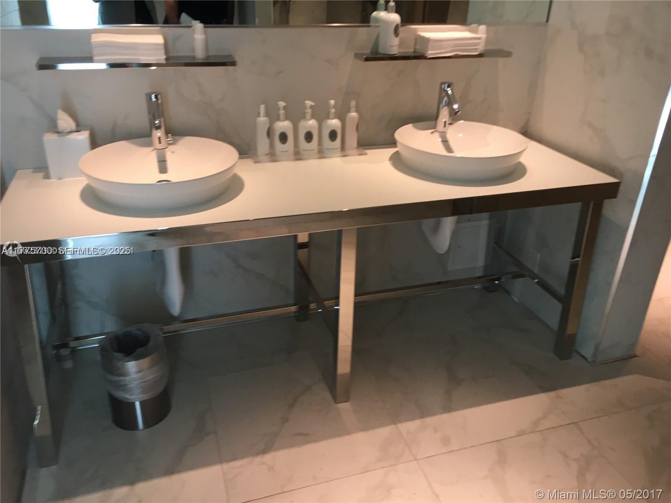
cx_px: 336
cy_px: 252
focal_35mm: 29
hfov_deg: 61.7
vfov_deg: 48.2
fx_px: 562
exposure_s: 1/30
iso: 64
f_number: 2.2
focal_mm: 4.15
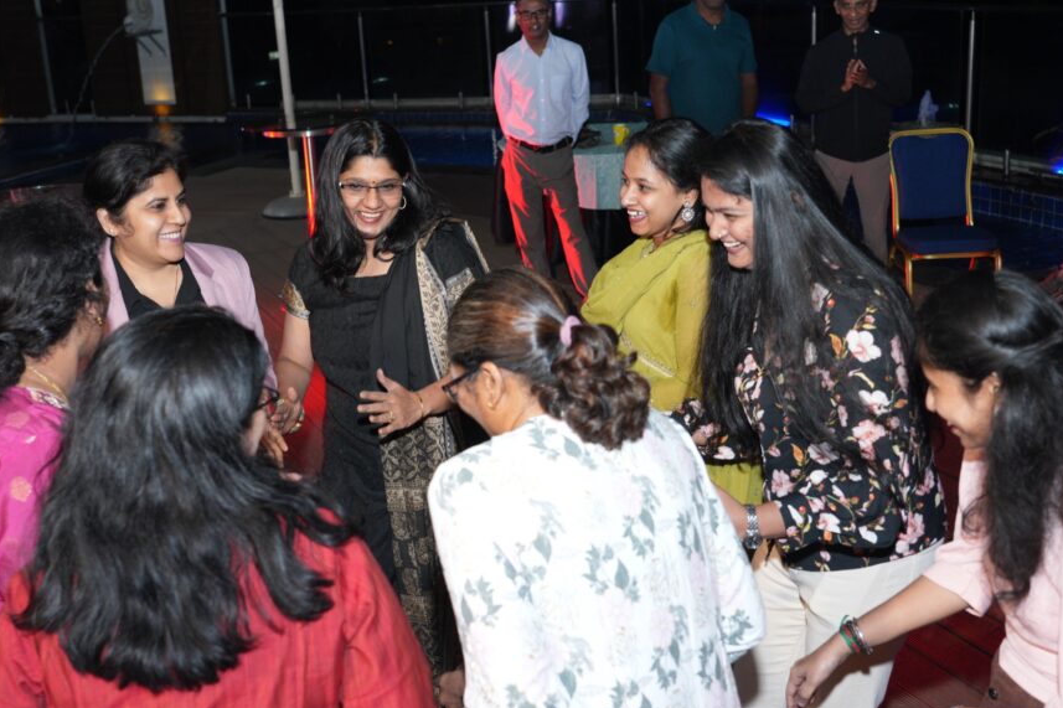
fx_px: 1269
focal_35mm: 43
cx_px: 453
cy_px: 343
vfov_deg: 31.2
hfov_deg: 45.3
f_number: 4.5
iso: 2000
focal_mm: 36
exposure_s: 1/160
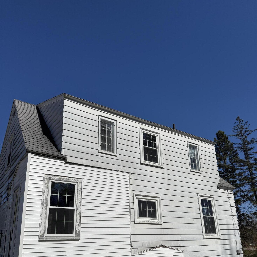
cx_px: 131
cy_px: 164
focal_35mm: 29
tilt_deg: +18.1
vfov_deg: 54.8
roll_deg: +1.6
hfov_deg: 55.6
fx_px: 244
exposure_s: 1/14286
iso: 64
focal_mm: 6.76
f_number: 1.78
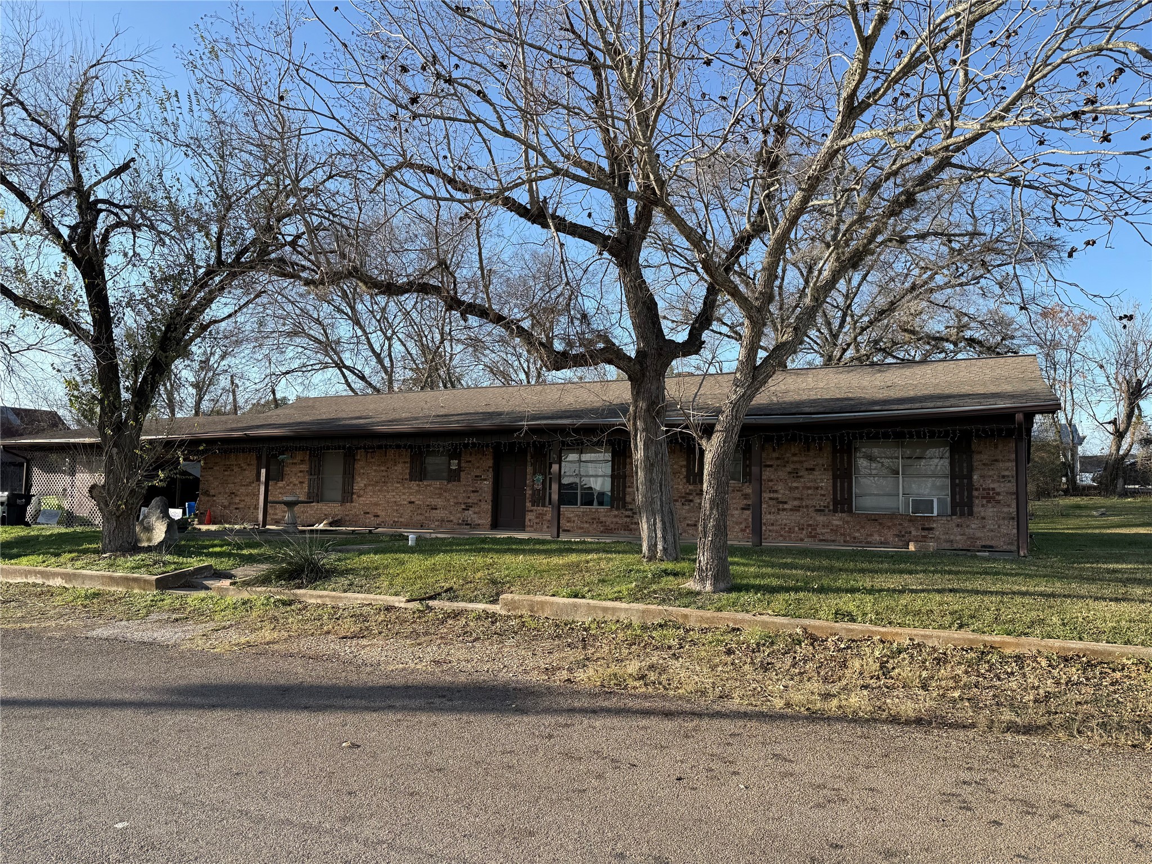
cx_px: 576
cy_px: 432
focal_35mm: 24
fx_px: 799
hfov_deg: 71.6
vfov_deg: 56.8
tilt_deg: +5.2
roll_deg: -1.0
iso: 80
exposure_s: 1/1493
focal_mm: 6.76
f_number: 1.78
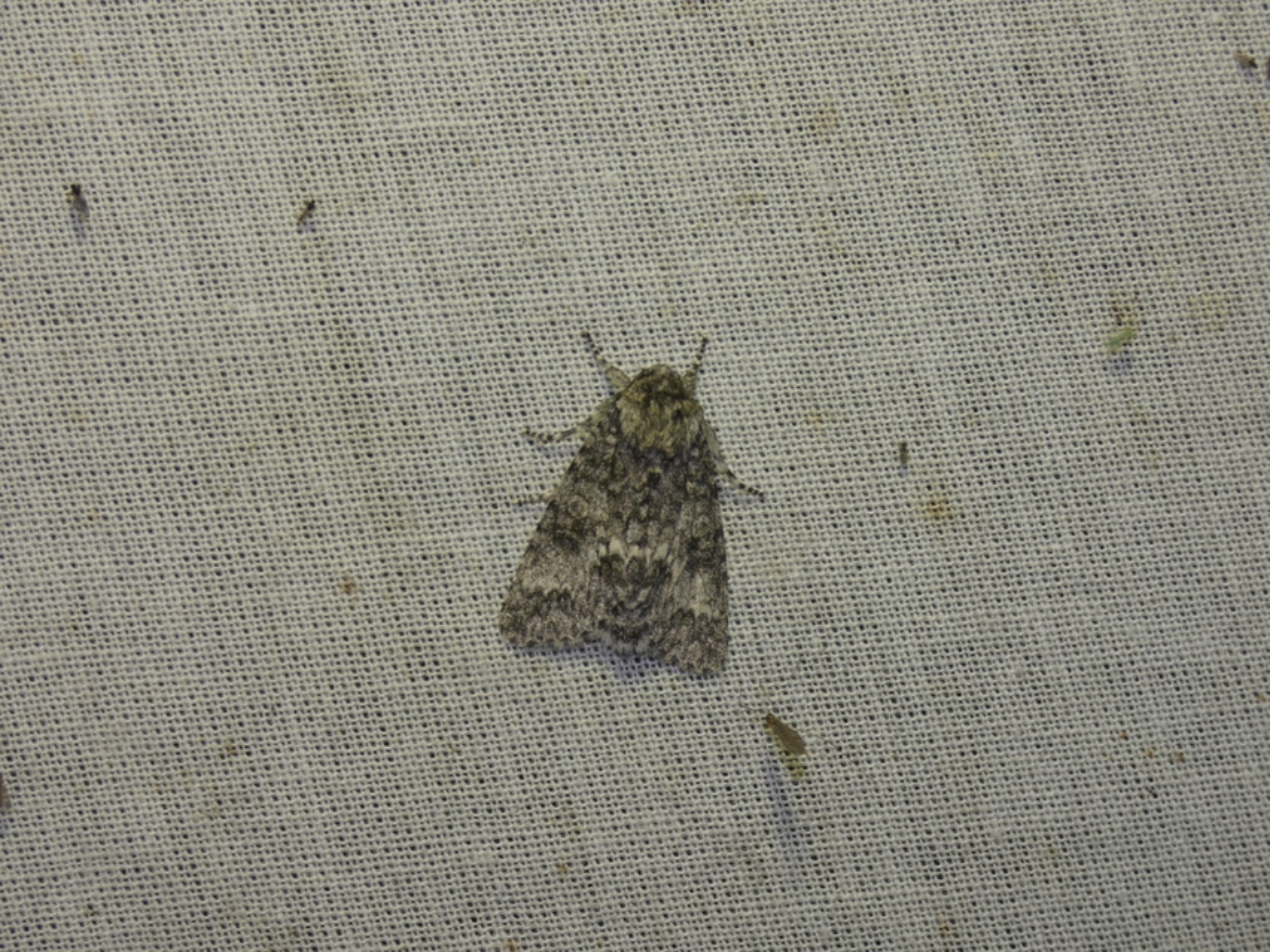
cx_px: 635
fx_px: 4954
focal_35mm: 135
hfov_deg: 14.6
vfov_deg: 11.0
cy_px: 476
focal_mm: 24.2
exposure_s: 1/60
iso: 80
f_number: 5.3
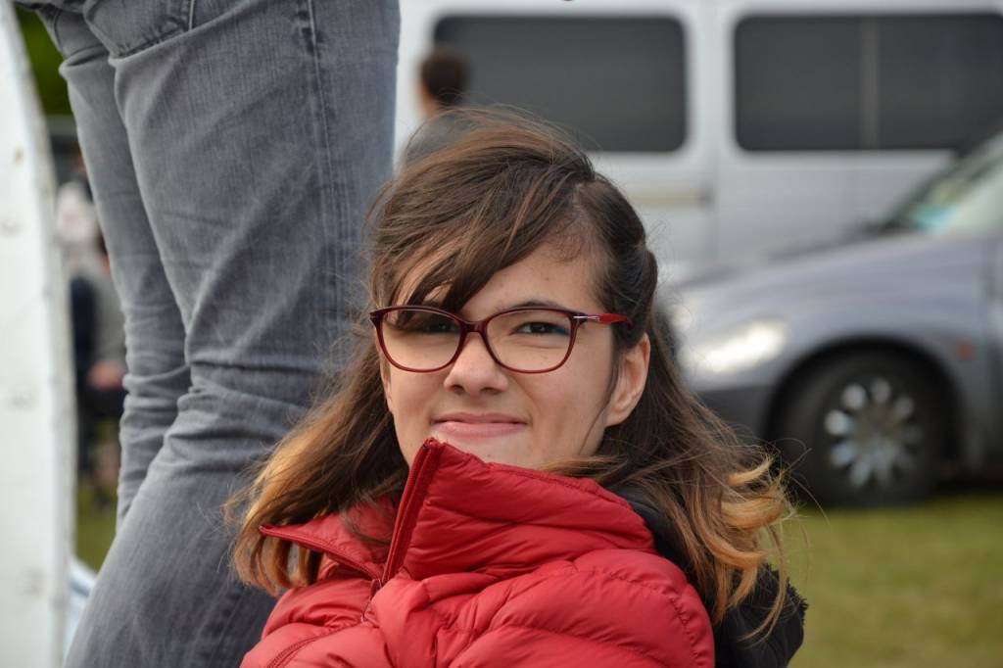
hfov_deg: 13.0
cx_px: 502
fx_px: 4386
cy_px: 334
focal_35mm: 158
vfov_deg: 8.7
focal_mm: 105
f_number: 5.6
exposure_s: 1/500
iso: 400
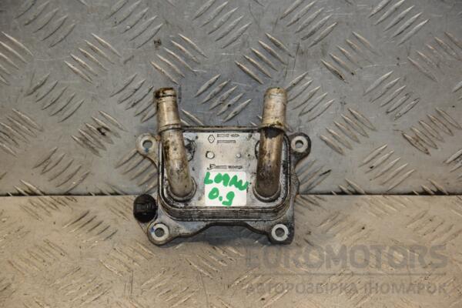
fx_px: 1444
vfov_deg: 12.2
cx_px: 231
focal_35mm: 112
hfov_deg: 18.2
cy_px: 154
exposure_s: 1/200
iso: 800
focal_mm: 75
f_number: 5.3
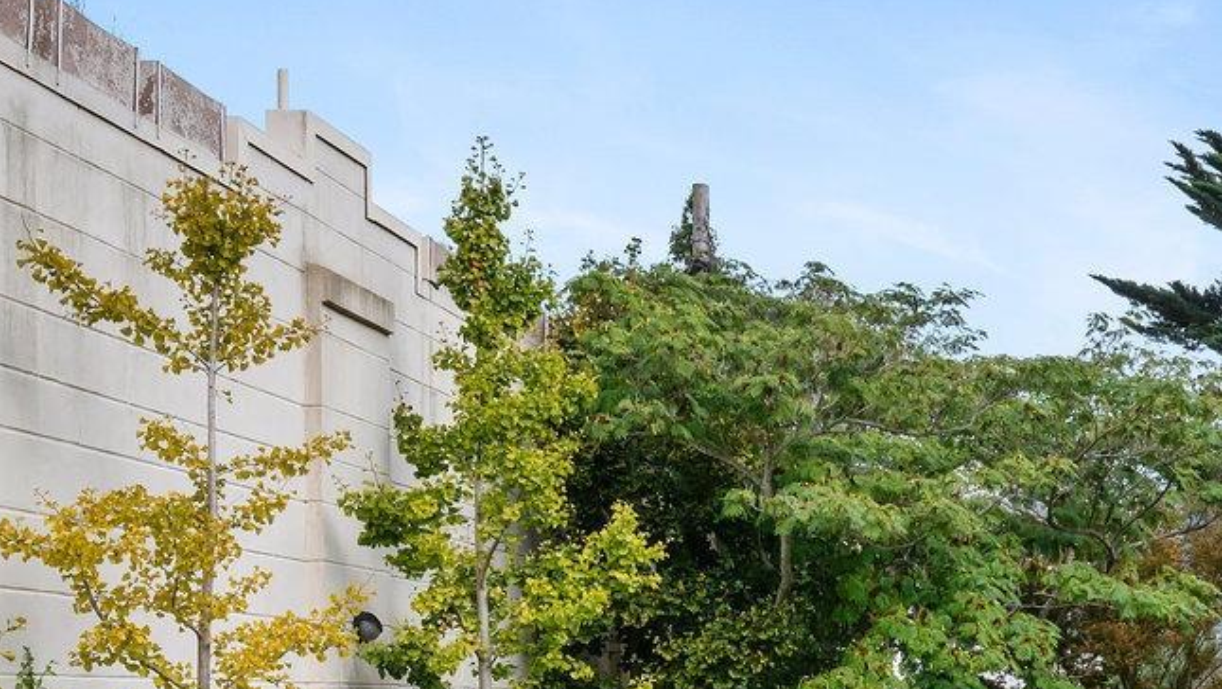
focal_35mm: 70
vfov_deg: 16.9
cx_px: 1090
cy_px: 657
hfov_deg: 29.0
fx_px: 2269
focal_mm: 24
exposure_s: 1/400
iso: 400
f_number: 9
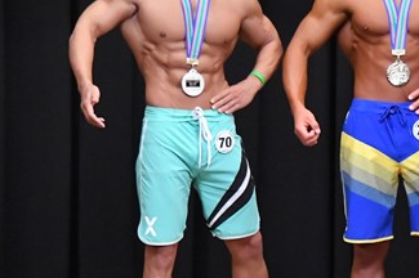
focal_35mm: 482
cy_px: 121
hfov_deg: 4.3
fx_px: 5604
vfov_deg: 2.8
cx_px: 434
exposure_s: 1/400
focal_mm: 135
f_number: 5.6
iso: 8000
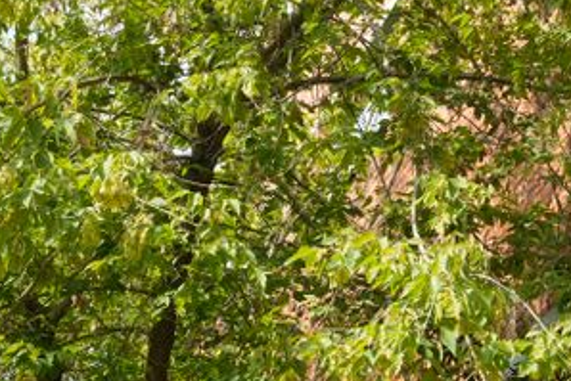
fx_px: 1301
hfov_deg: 23.4
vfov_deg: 16.6
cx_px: 616
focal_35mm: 82
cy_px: 247
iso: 1250
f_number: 18
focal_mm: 35
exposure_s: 1/250
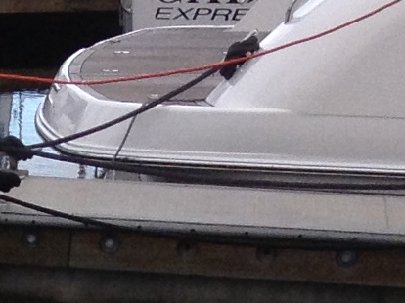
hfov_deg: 7.0
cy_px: 1118
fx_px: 3227
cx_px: -316
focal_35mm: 276
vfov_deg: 4.9
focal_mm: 4.28
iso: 50
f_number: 2.4
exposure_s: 1/576
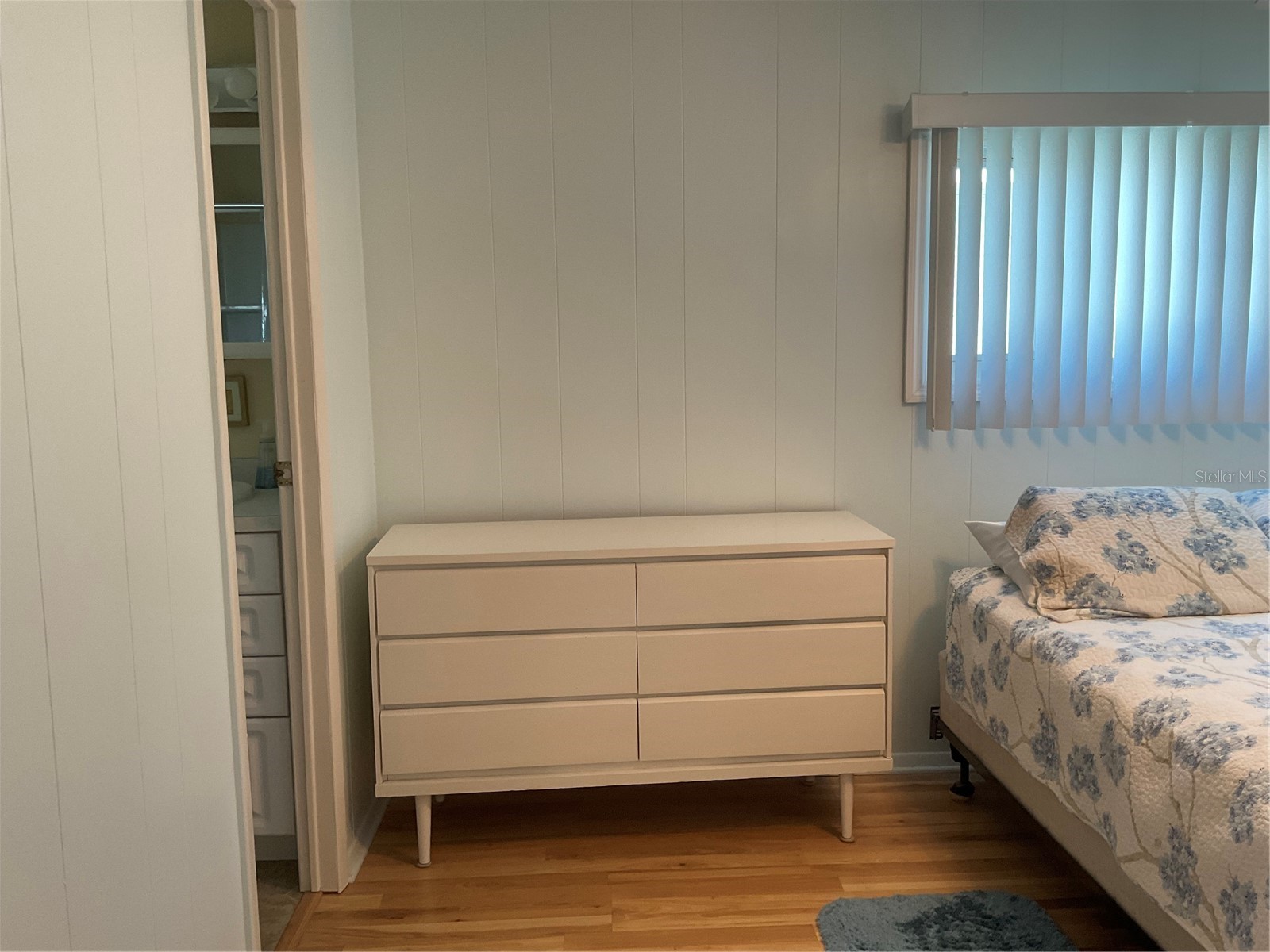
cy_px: 476
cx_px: 635
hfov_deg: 61.7
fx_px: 1064
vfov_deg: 48.2
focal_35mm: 29
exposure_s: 1/60
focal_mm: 3
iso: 64
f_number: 1.8
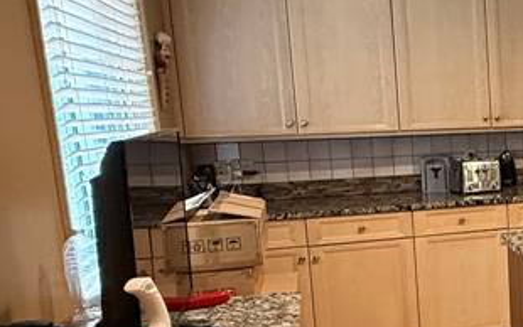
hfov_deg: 33.7
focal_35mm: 49
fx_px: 699
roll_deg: +0.7
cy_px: 211
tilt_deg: -7.7
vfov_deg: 26.3
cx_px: 619
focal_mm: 2.22
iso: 500
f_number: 2.2
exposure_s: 1/60
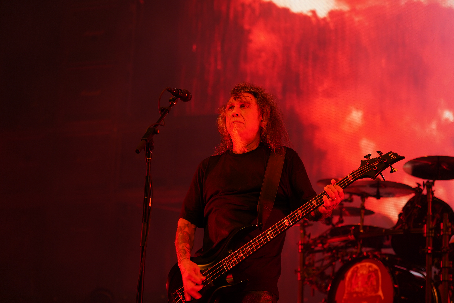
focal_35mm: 105
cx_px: 227
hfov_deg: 19.5
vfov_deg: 13.0
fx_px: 1324
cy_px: 152
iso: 640
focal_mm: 105
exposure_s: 1/125
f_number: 4
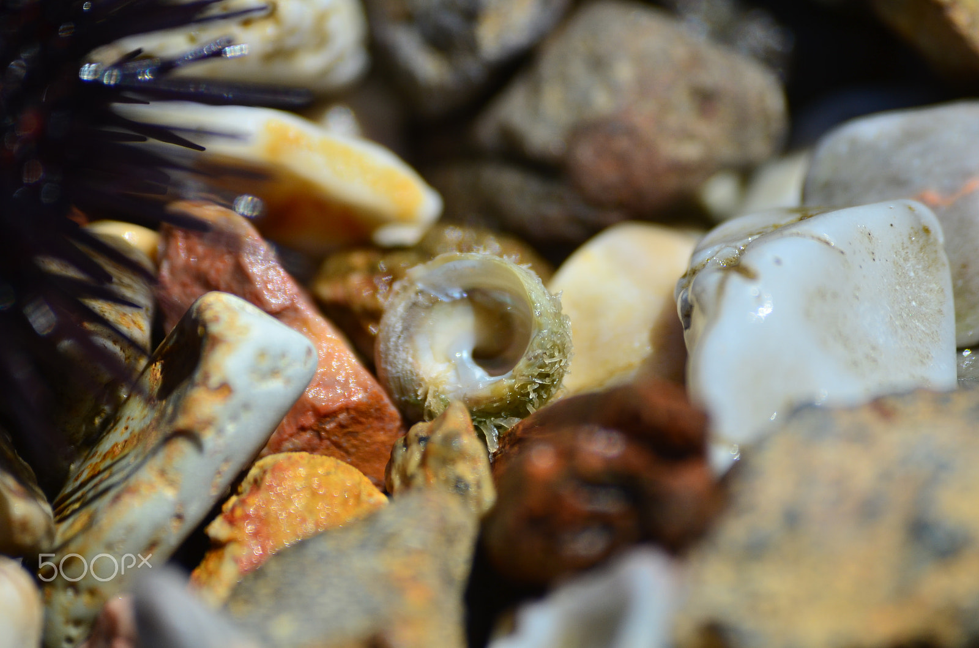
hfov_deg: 4.6
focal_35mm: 450
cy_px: 324
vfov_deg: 3.0
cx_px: 490
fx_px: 12210
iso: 200
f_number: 5.6
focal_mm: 300
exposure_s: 1/1250
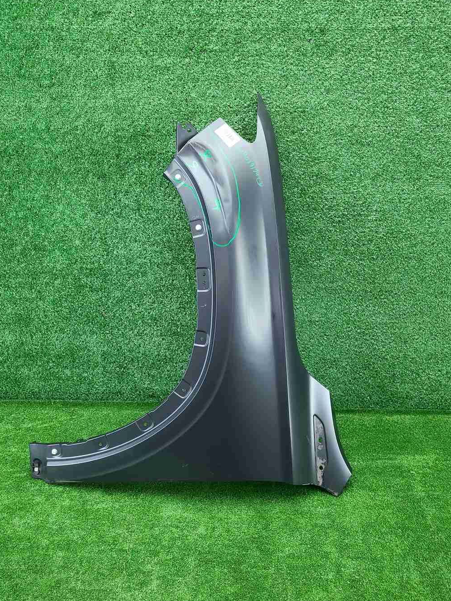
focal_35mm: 28
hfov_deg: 49.7
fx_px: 486
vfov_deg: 63.4
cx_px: 233
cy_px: 298
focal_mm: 5.4
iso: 186
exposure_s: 1/50
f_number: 1.8
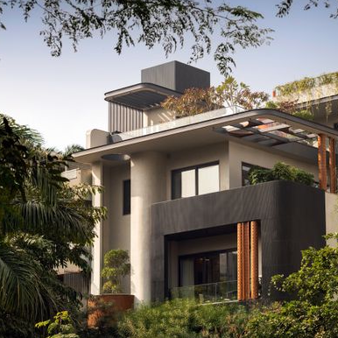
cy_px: 169
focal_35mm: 106
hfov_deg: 16.4
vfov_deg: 16.4
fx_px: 1171
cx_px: 221
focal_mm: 82
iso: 100
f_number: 9
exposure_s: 1/100
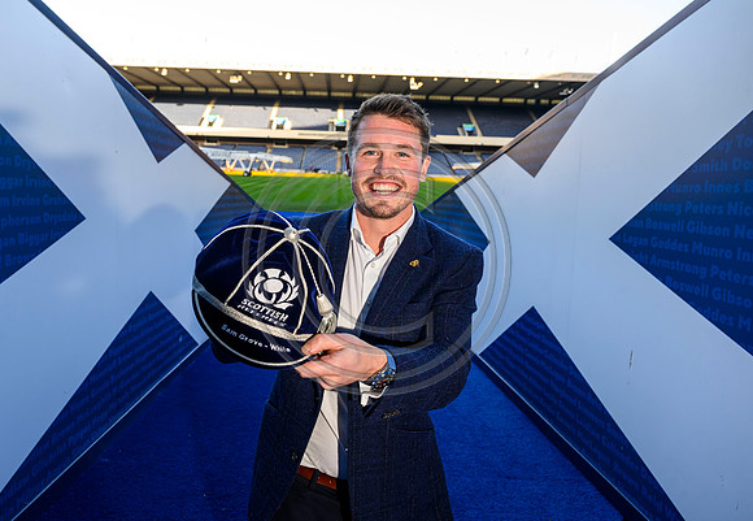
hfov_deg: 68.4
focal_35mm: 26
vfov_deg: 50.5
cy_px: 245
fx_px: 552
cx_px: 339
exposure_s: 1/160
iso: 500
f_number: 5.6
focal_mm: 24
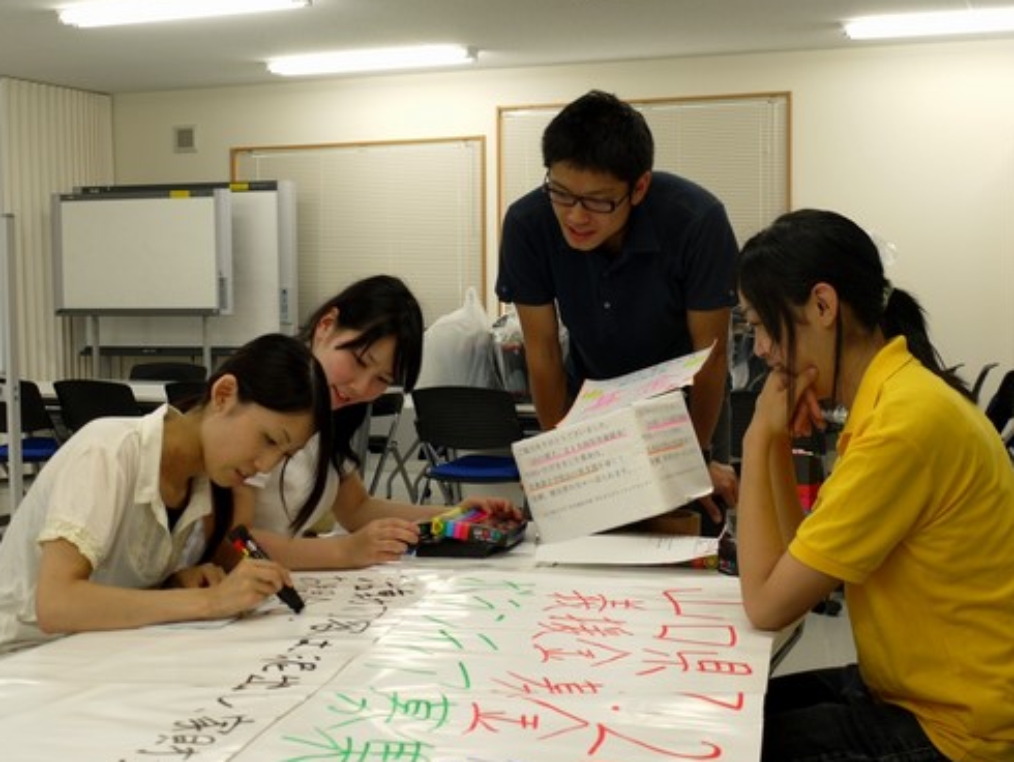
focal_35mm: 51
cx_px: 507
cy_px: 380
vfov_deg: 28.6
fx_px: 1495
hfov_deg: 37.5
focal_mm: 25
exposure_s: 1/30
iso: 125
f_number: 4.9
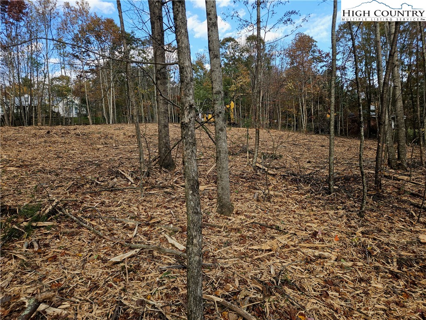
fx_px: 283
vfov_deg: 58.9
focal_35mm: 23
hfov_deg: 73.9
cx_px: 213
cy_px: 160
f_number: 1.8
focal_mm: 5.4
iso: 25
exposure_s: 1/439
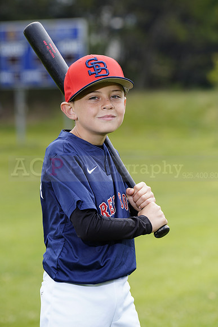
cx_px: 109
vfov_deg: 10.3
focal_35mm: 200
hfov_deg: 6.9
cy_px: 164
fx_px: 1815
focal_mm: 200
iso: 100
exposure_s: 1/250
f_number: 6.3
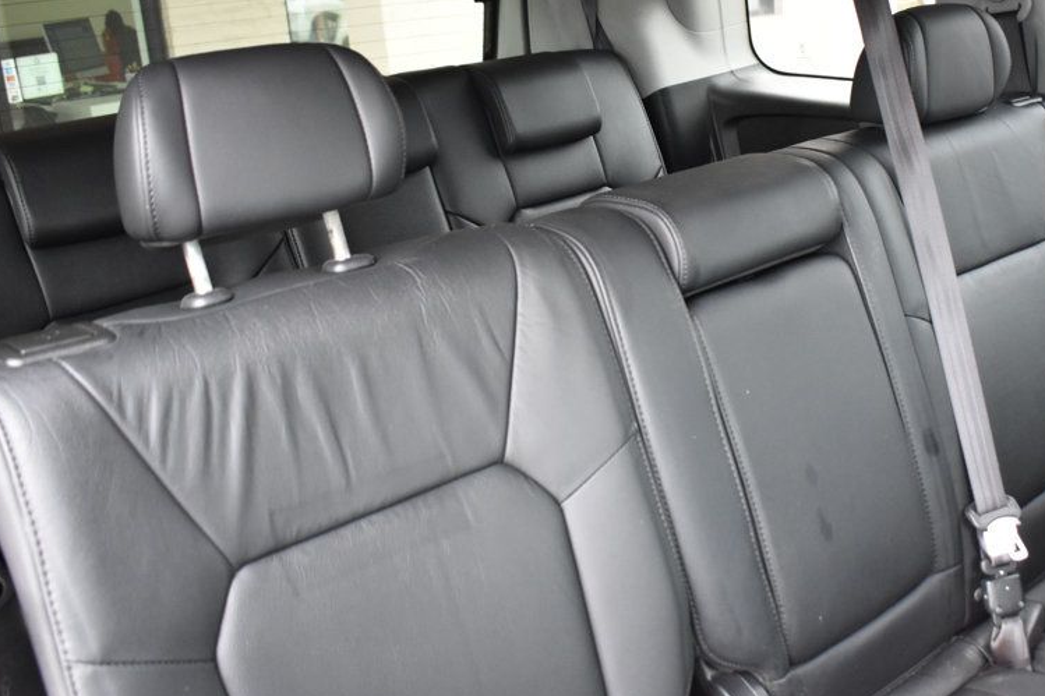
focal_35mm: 41
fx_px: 1190
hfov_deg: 46.9
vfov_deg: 32.4
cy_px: 250
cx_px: 663
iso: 2000
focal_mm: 20
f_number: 4
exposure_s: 1/125
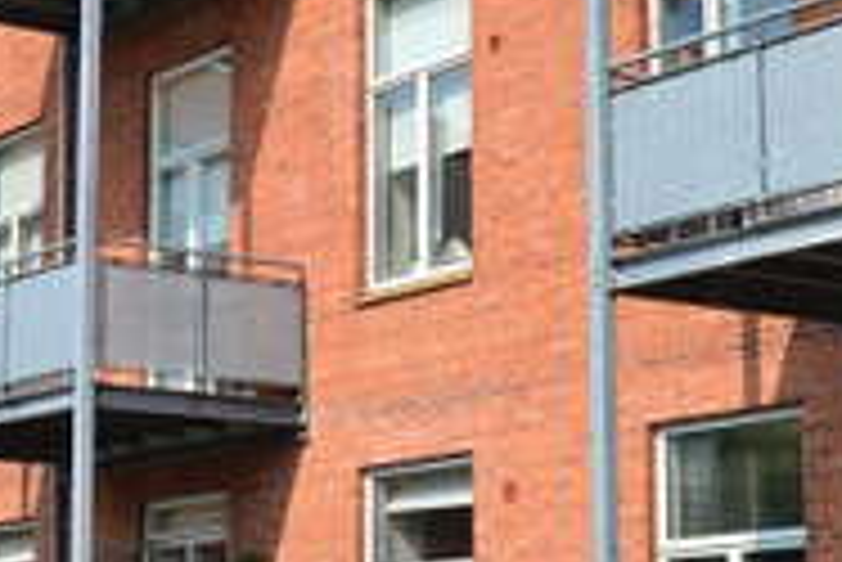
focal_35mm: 104
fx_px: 2437
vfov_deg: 13.2
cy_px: 306
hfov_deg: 19.4
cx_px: 191
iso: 400
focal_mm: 31
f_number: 11
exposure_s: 1/400
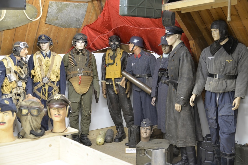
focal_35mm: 44
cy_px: 82
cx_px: 124
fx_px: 303
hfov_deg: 44.5
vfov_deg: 30.5
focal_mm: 44
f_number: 4
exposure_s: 1/13
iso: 400
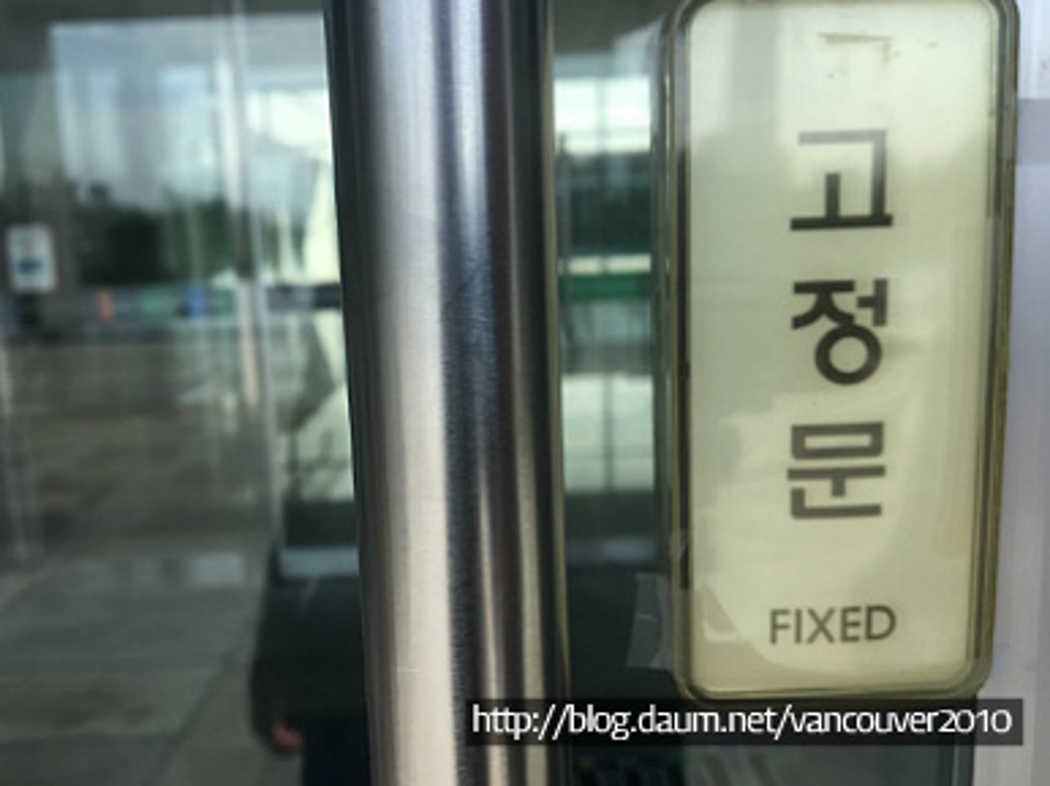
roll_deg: -0.1
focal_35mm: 30
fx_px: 909
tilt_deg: -9.4
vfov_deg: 46.7
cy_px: 389
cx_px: 511
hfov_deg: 60.0
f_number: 2.2
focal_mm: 4.15
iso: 25
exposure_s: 1/712
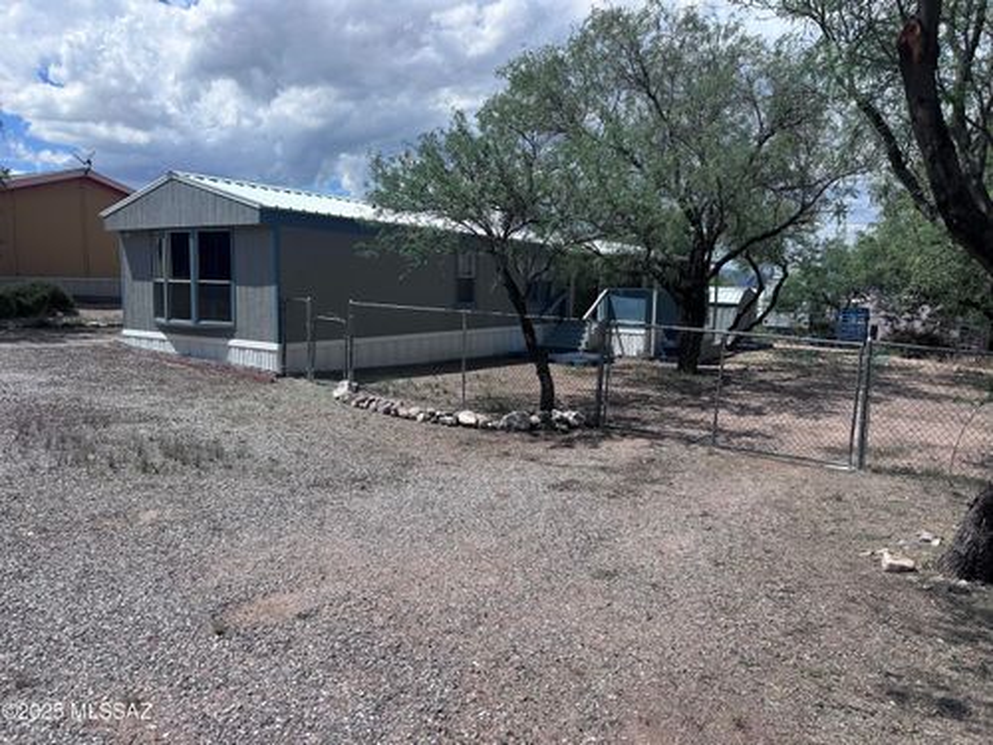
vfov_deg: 56.8
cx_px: 496
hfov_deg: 71.6
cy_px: 372
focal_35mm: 24
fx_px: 688
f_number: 1.78
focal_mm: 6.86
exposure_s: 1/6623
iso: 80
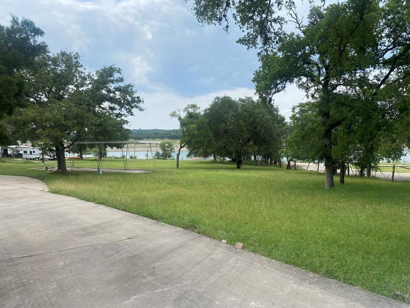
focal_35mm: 26
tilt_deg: -2.9
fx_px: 308
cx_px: 205
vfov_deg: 53.1
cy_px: 154
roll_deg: +1.3
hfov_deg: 67.3
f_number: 1.8
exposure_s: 1/1808
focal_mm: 4.25
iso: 32
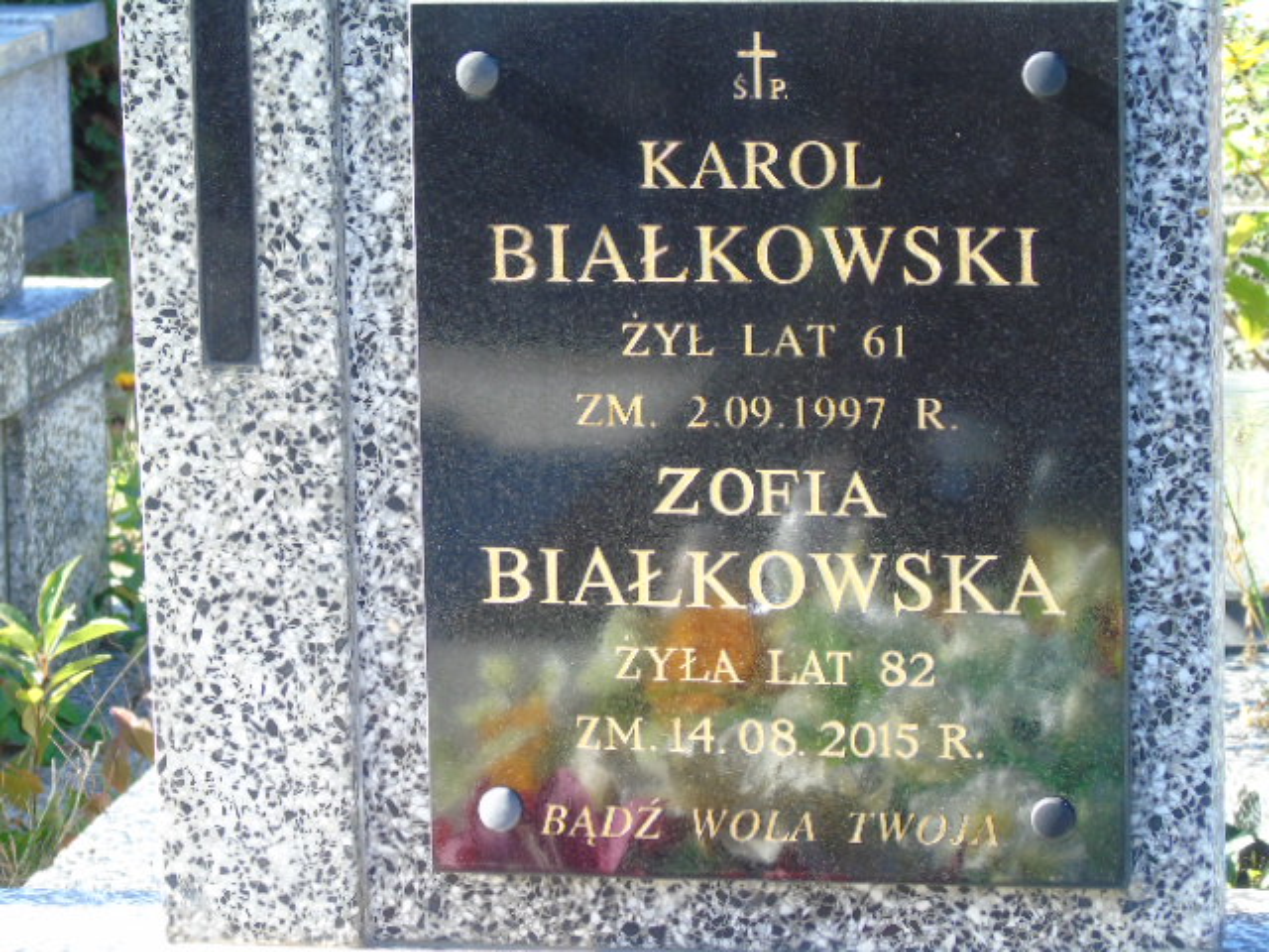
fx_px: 5939
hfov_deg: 12.2
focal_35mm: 162
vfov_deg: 9.2
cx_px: 634
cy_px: 476
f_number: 4.9
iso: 250
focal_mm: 29
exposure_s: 1/125
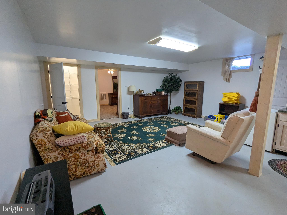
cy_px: 108
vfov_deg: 78.1
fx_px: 133
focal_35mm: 16
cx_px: 144
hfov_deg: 94.5
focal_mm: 2.35
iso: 316
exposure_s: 1/120
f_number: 2.2
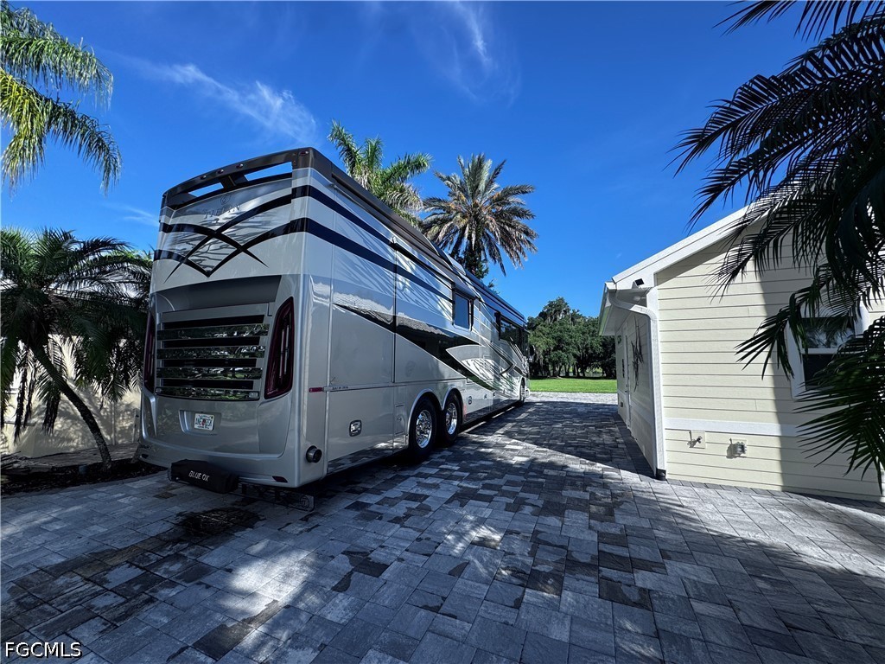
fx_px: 358
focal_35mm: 14
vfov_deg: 85.7
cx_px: 442
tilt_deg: +5.7
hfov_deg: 102.1
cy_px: 332
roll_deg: -1.5
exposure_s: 1/1709
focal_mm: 2.22
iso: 50
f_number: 2.2
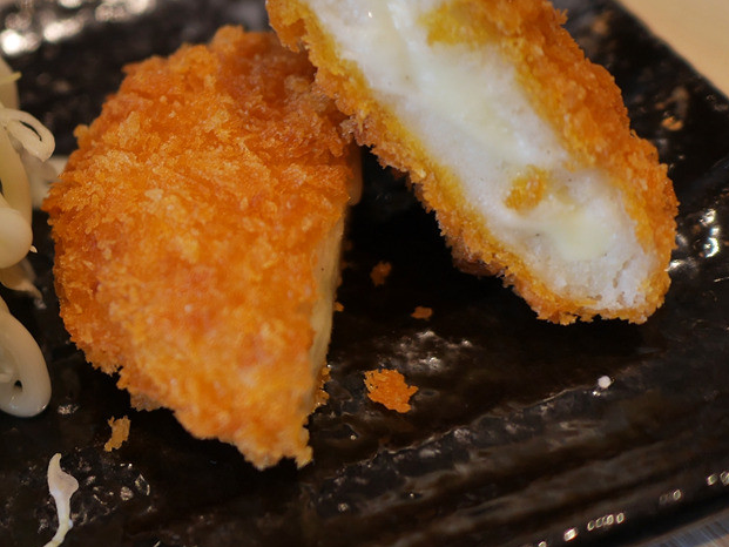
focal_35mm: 58
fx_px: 1222
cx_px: 38
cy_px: 255
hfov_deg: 31.3
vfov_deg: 25.2
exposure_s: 1/160
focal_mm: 15
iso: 200
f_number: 2
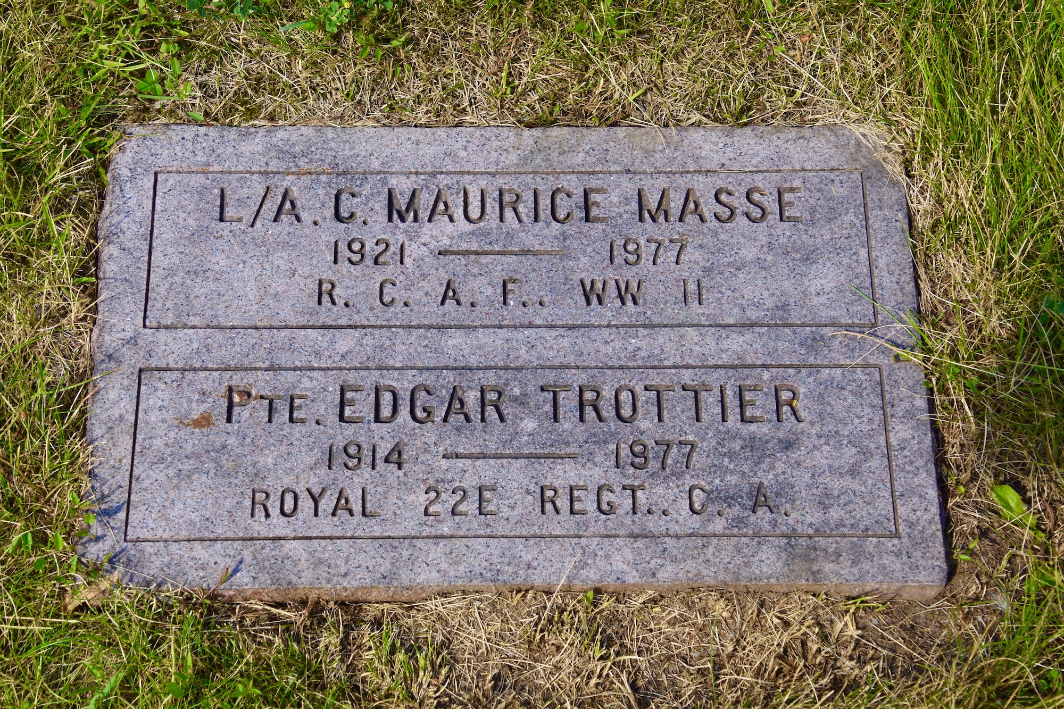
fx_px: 1684
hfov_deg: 35.1
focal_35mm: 57
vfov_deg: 23.8
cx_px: 532
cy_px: 354
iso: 200
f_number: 8
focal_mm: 38
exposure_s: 1/500
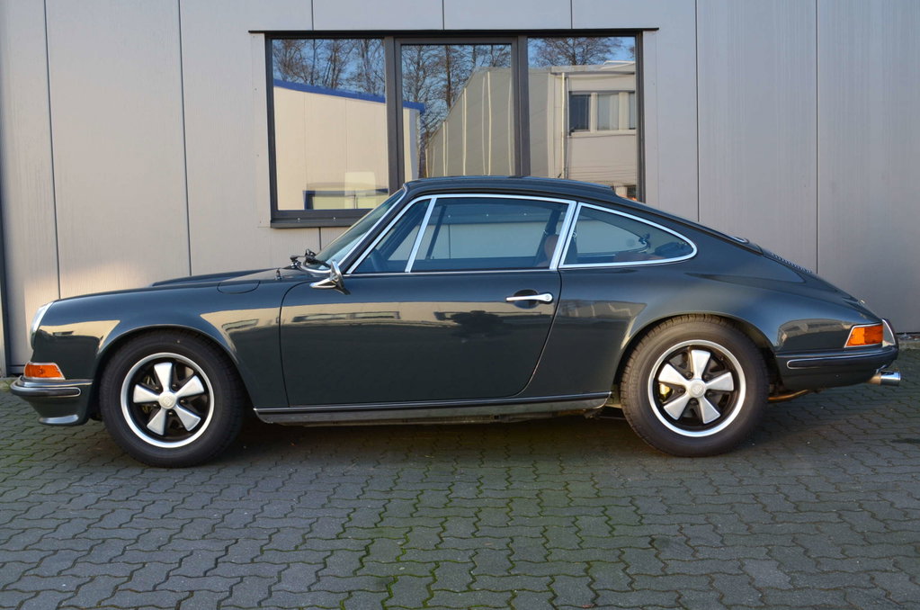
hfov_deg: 53.2
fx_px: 918
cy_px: 305
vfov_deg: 36.7
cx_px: 460
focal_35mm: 36
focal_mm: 24
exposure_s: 1/80
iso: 400
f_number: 8
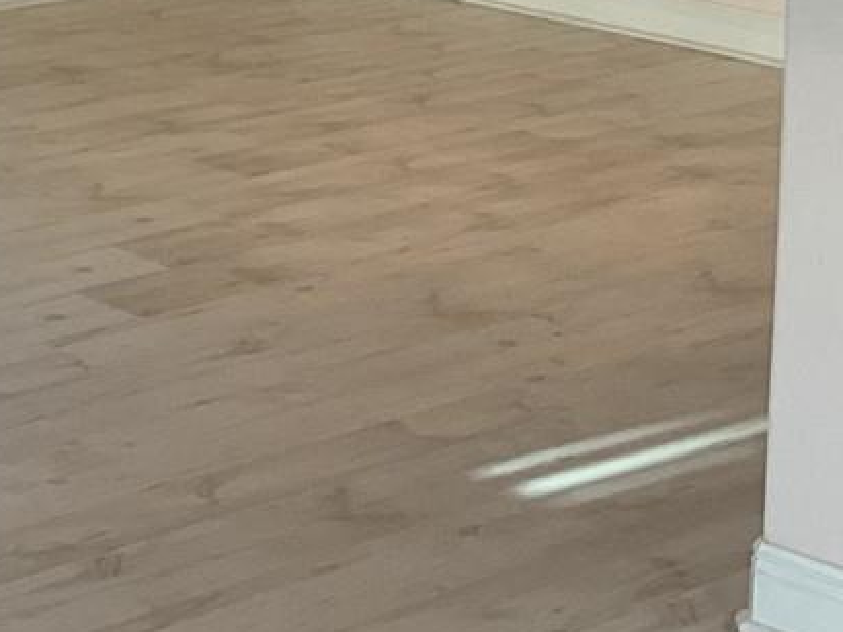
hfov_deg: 16.5
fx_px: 2751
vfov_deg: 12.7
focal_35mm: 113
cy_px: -195
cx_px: -256
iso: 40
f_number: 1.8
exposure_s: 1/60
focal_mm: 3
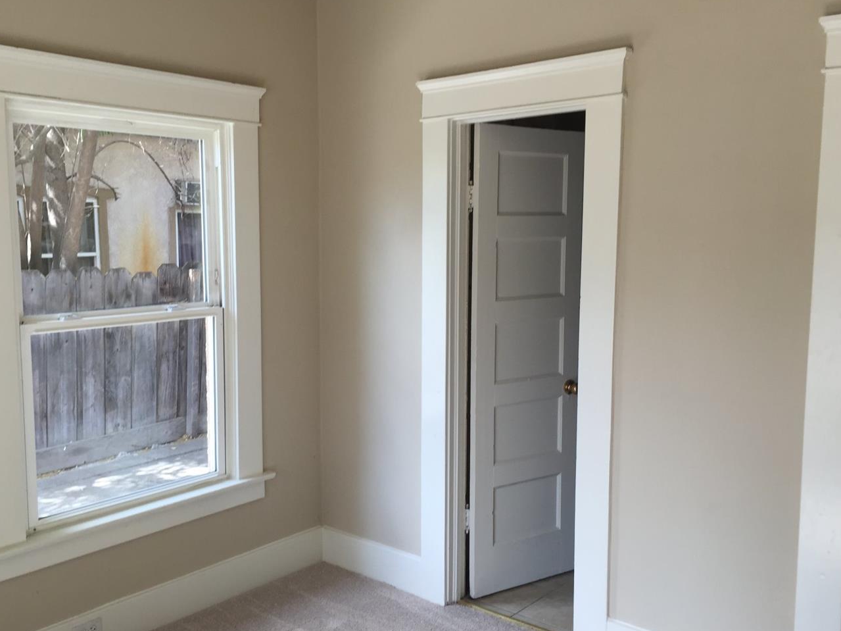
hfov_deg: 54.0
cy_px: 330
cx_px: 424
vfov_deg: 41.8
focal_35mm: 34
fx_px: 826
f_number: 2.2
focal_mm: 4.15
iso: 32
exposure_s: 1/120
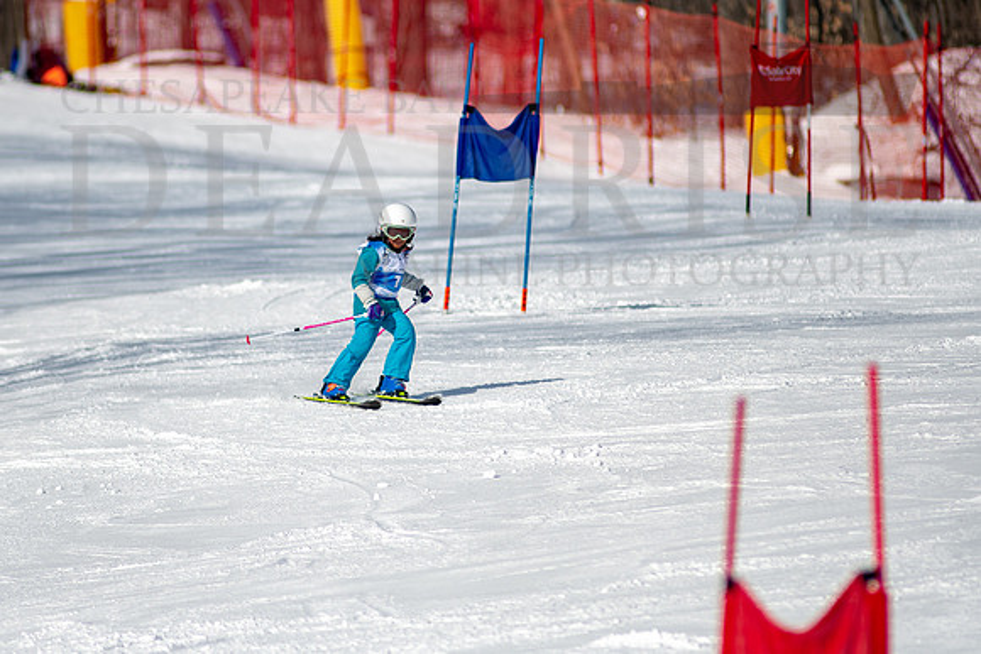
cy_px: 294
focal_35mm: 544
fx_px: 14830
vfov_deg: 2.5
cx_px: 388
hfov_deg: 3.8
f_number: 2.8
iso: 100
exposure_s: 1/6400
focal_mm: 300
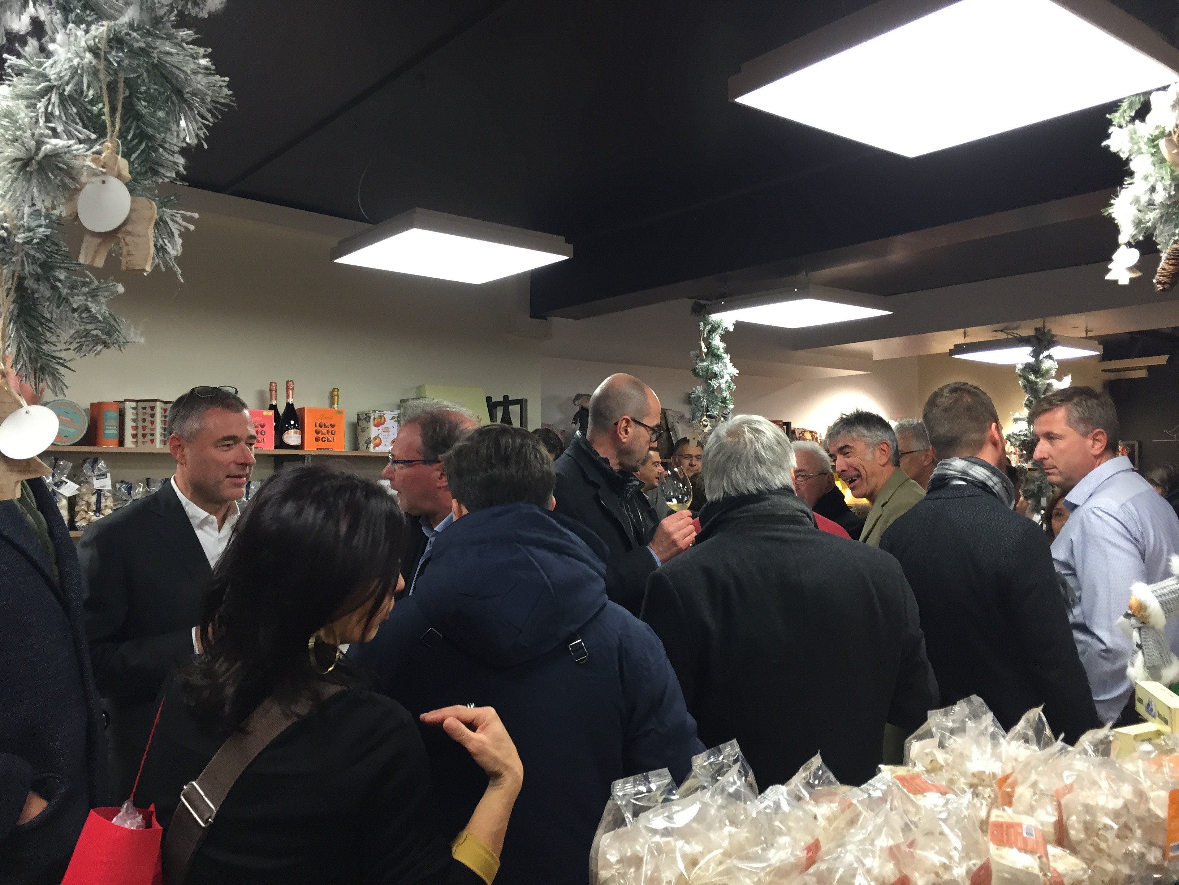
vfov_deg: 48.2
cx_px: 590
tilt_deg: +1.5
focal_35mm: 29
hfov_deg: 61.7
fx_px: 988
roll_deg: +0.6
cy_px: 442
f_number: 2.2
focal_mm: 4.15
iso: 80
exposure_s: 1/30
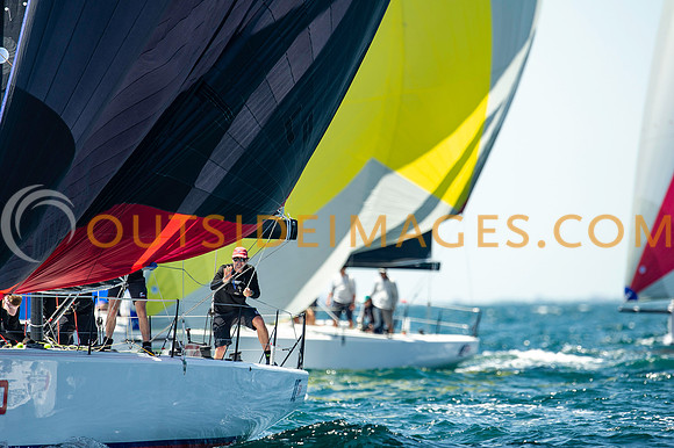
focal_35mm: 626
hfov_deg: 3.3
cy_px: 224
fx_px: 11709
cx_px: 337
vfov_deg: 2.2
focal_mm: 600
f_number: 5
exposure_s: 1/1250
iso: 400
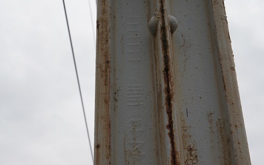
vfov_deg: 20.3
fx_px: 461
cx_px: 132
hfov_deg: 31.9
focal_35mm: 64
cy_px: 83
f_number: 11
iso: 100
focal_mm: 41.4
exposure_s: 1/200
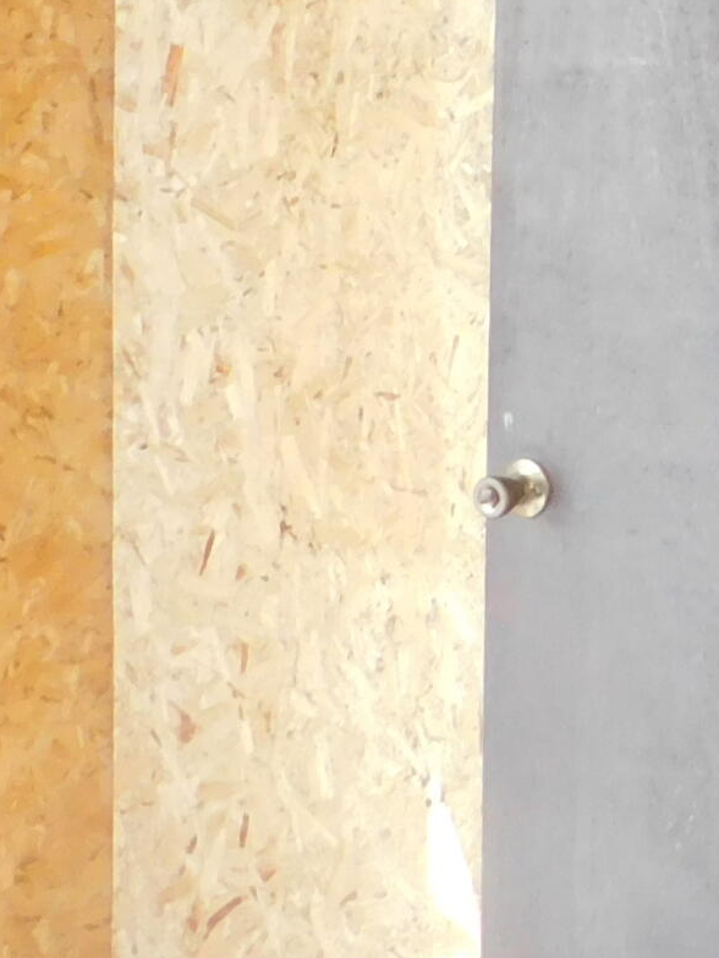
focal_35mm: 88
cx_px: 1553
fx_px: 2437
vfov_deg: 21.9
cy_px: 138
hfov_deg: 13.6
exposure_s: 1/30
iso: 400
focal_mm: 4
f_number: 3
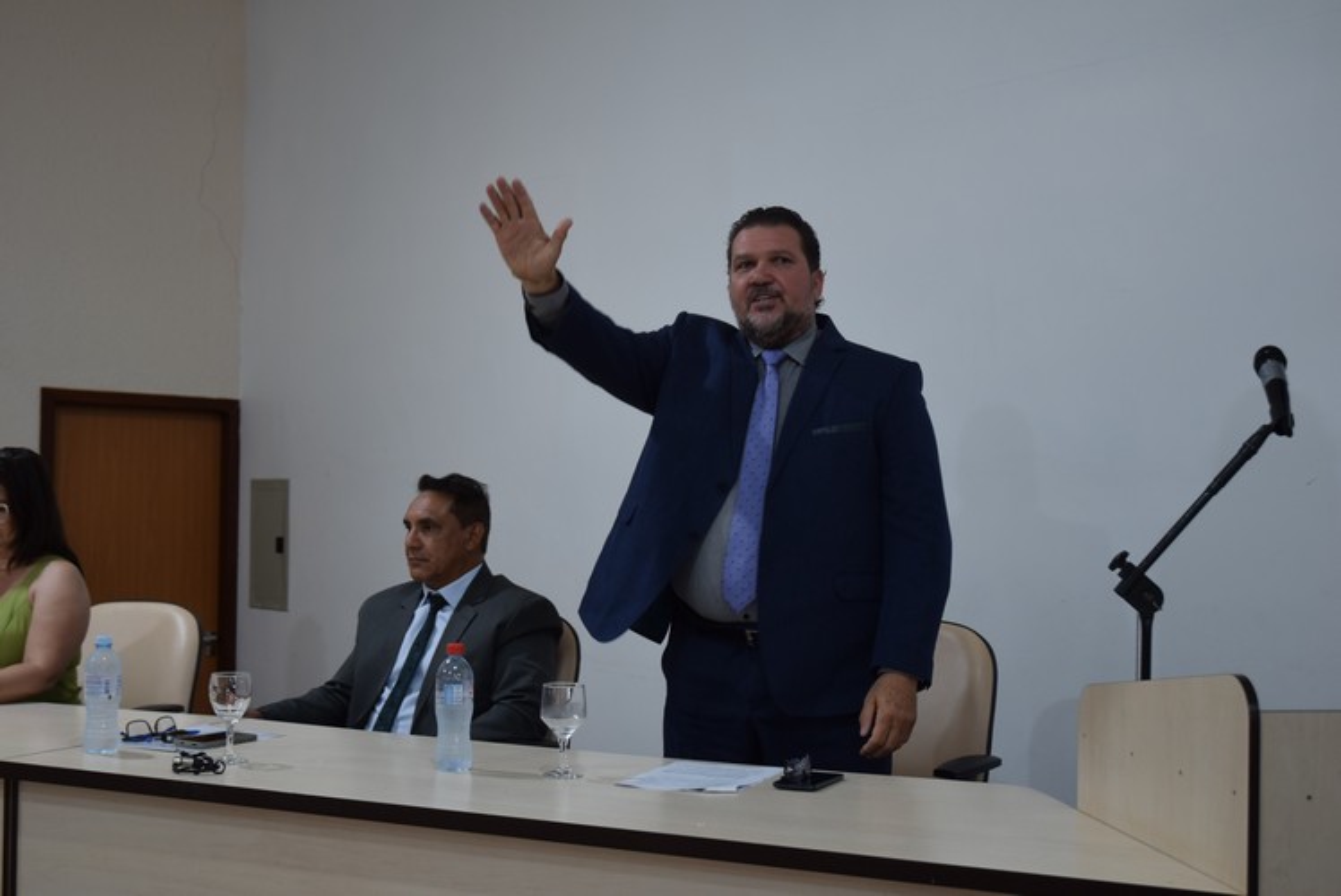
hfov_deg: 42.3
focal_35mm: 46
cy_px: 448
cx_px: 670
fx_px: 1733
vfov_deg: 29.0
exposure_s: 1/60
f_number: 4
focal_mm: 31
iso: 450
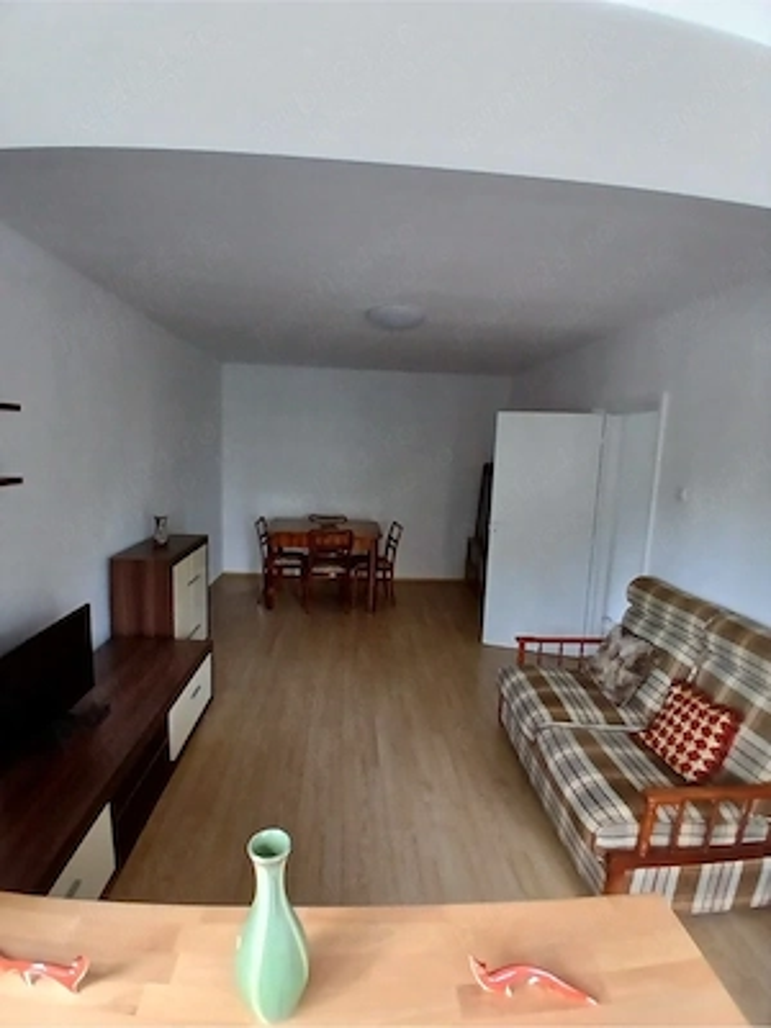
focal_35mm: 17
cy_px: 514
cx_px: 386
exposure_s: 1/33
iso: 250
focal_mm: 1.4
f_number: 2.2
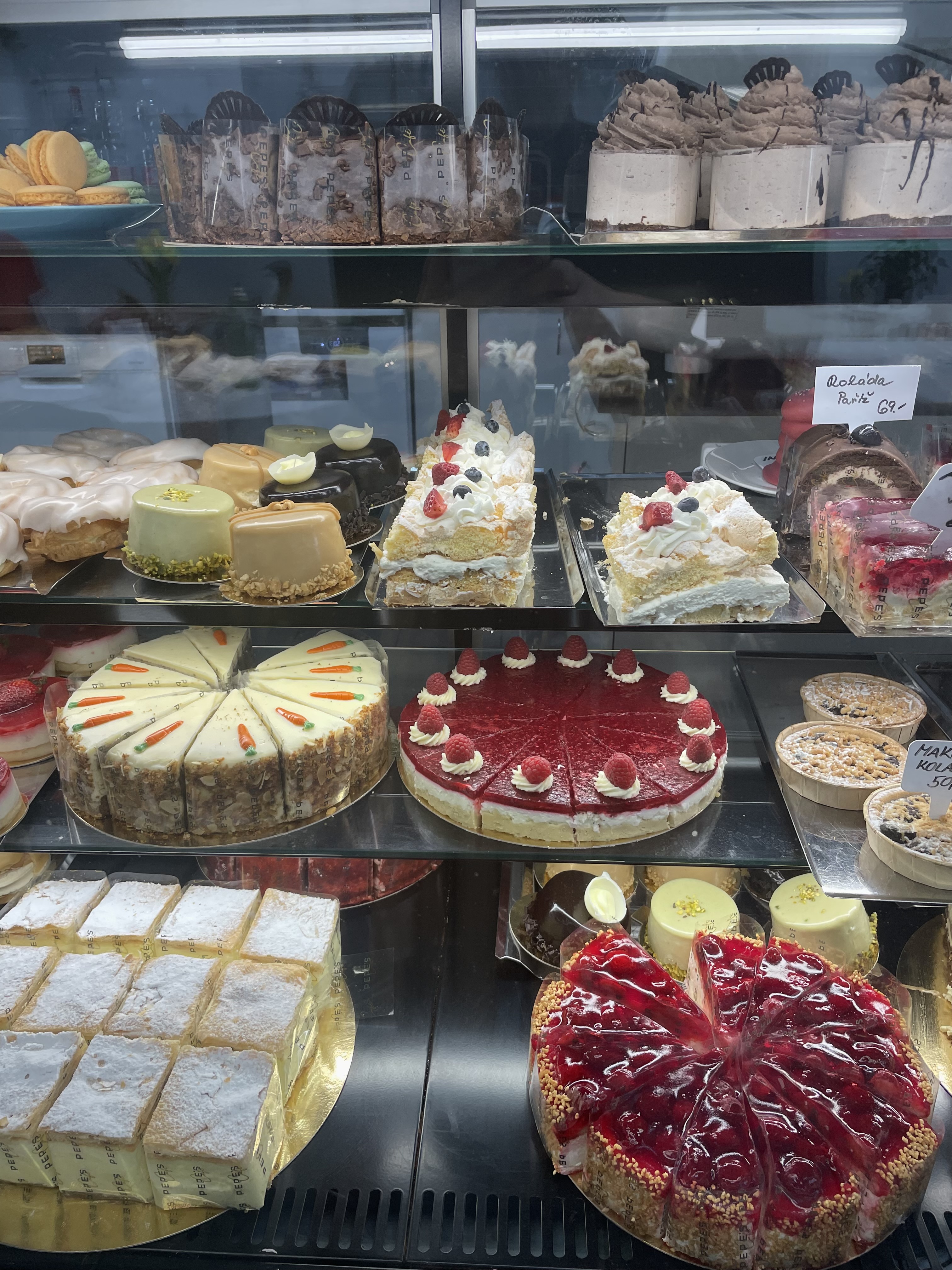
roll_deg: +0.3
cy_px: 635
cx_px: 476
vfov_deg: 67.3
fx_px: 953
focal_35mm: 26
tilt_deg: -23.7
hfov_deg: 53.1
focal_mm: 4.2
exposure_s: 1/100
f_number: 1.6
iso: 50
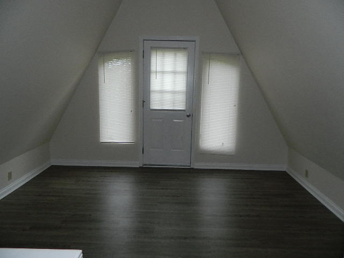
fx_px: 248
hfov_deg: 69.4
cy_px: 129
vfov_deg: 54.9
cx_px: 172
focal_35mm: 25
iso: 160
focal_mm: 4.5
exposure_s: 1/30
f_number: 8.7
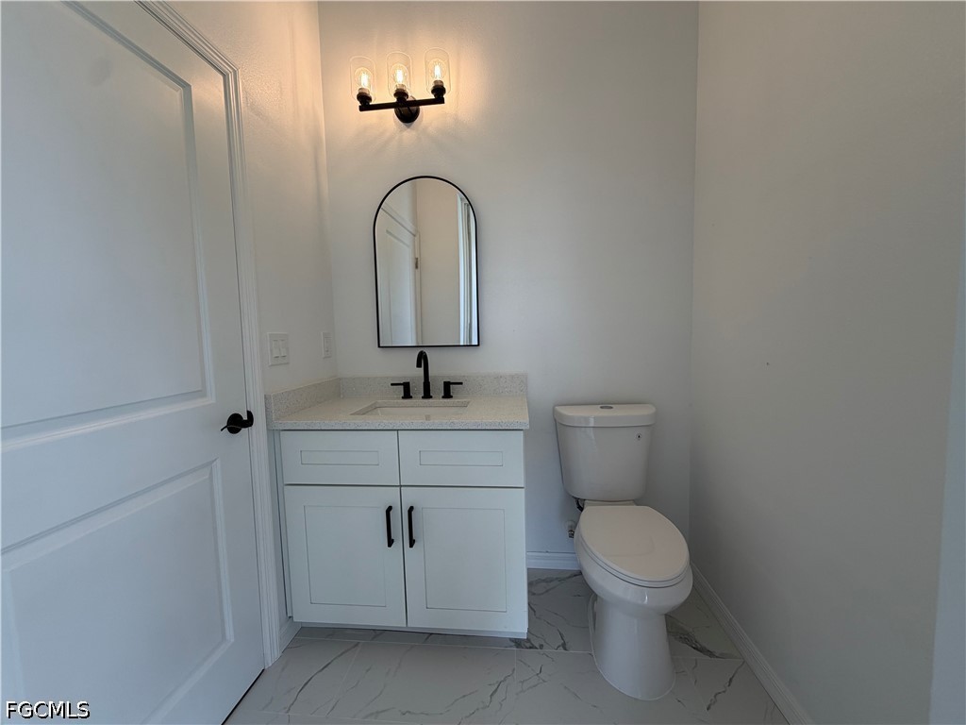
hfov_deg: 102.1
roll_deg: +1.3
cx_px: 483
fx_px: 391
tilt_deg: -5.2
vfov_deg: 85.7
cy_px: 362
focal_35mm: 14
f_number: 2.2
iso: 64
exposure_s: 1/120
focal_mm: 2.22
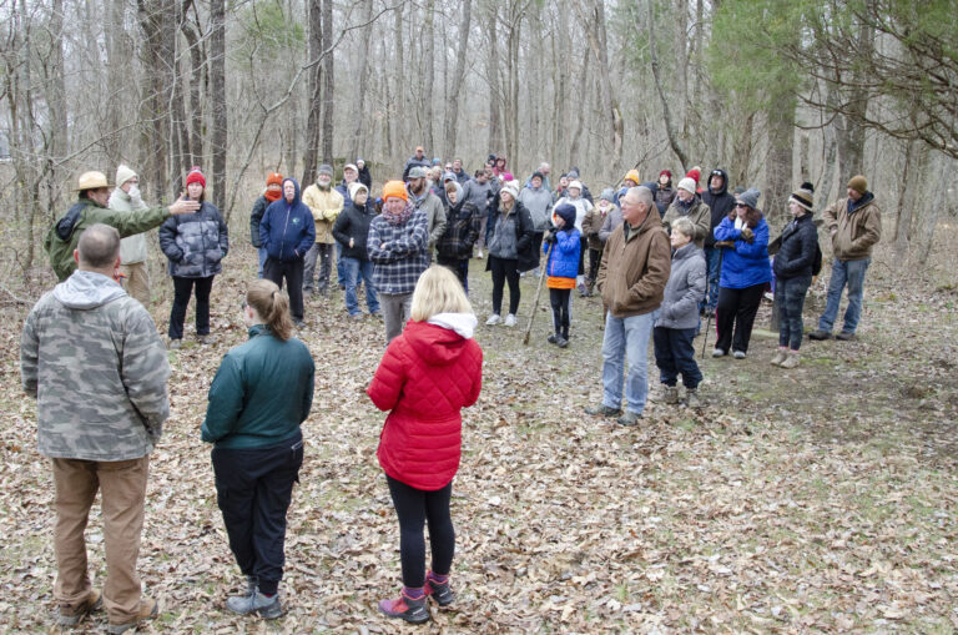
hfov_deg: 53.2
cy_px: 318
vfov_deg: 36.7
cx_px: 479
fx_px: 956
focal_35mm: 36
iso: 1250
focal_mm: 24
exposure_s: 1/80
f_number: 13
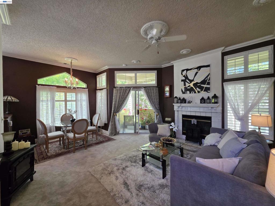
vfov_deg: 89.9
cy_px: 103
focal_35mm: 13
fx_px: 103
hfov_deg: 106.2
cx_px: 138
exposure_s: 1/120
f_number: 1.9
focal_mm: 2.2
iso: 160
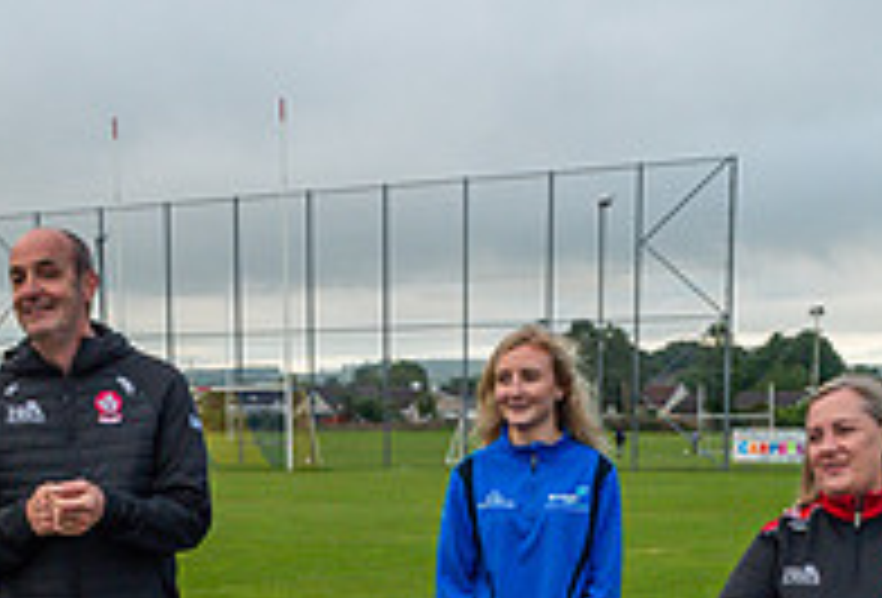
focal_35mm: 82
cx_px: 400
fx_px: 2020
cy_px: 884
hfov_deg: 24.6
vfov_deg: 15.6
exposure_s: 1/100
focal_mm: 24
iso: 500
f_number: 5
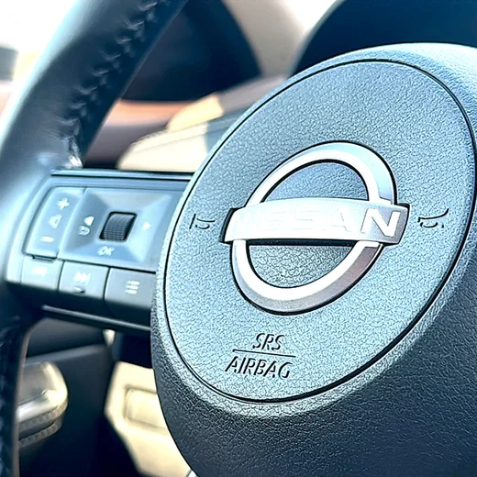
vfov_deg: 34.0
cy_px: 238
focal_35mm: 50
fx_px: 780
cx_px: 261
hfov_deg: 34.0
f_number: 1.78
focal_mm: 6.86
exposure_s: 1/90
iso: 50
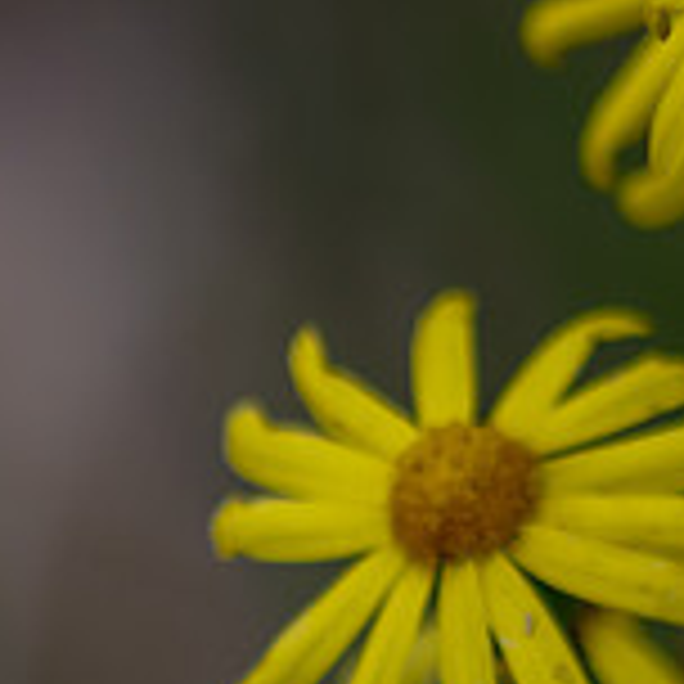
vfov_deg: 1.1
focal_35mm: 1648
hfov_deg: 1.1
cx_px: 1188
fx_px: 36842
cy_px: 50
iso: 200
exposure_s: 1/250
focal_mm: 300
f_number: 5.6
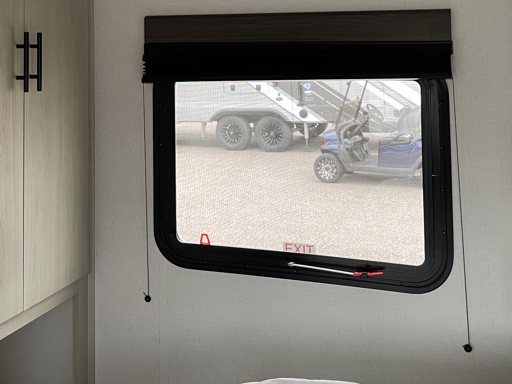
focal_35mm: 50
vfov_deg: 27.9
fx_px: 739
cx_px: 193
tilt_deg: +2.3
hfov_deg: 38.0
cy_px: 30
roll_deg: +2.5
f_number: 1.6
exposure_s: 1/65
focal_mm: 4.2
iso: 125
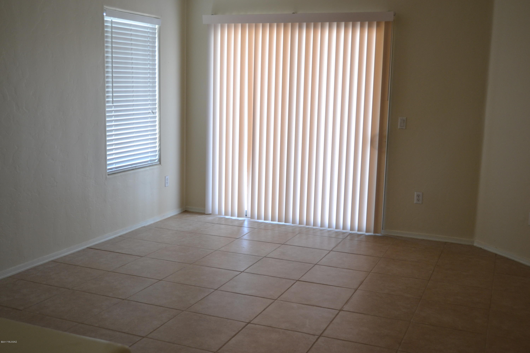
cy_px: 176
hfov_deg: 49.6
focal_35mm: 39
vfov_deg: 34.2
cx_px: 265
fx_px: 574
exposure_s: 1/40
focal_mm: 26
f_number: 4.2
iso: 400
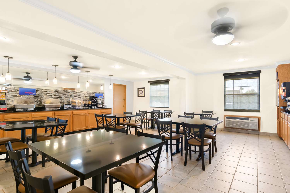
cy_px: 96
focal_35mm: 16
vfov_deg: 72.0
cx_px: 145
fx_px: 133
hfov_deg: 95.0
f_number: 8
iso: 400
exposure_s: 1/8
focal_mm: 11
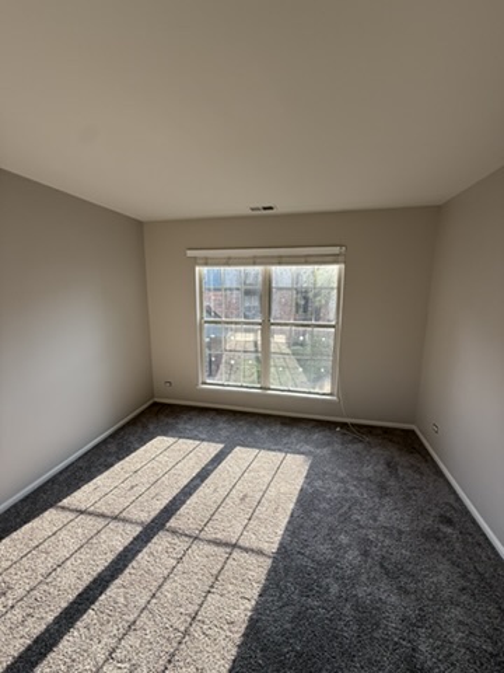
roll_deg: +0.5
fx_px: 272
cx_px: 252
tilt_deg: -7.8
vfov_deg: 102.1
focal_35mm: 14
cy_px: 336
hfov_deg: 85.7
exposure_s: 1/191
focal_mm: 2.22
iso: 50
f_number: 2.2
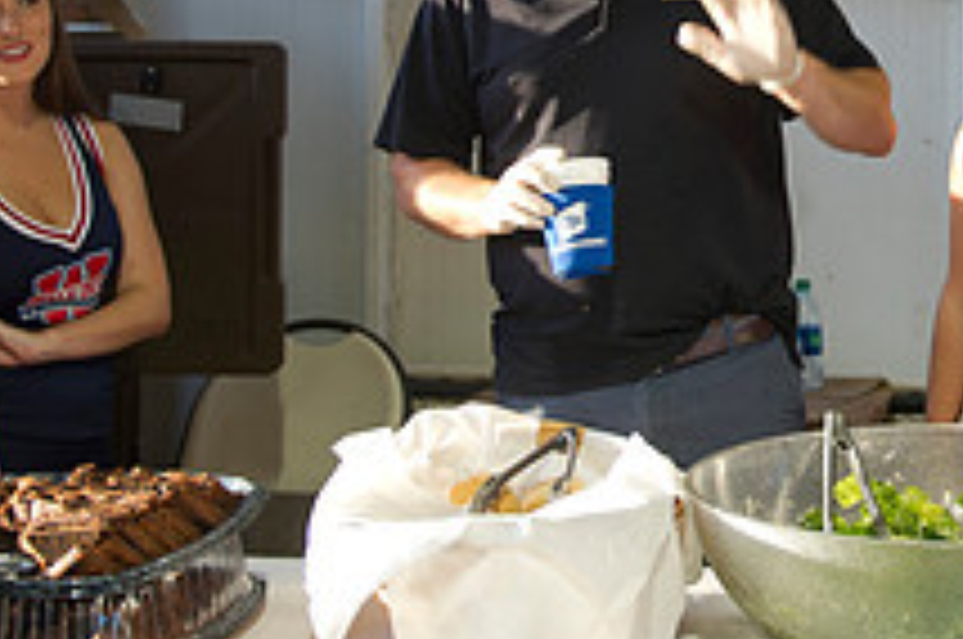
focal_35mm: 84
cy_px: 0
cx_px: 922
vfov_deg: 15.9
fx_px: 2244
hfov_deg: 23.4
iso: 125
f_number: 2.8
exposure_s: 1/100
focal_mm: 31
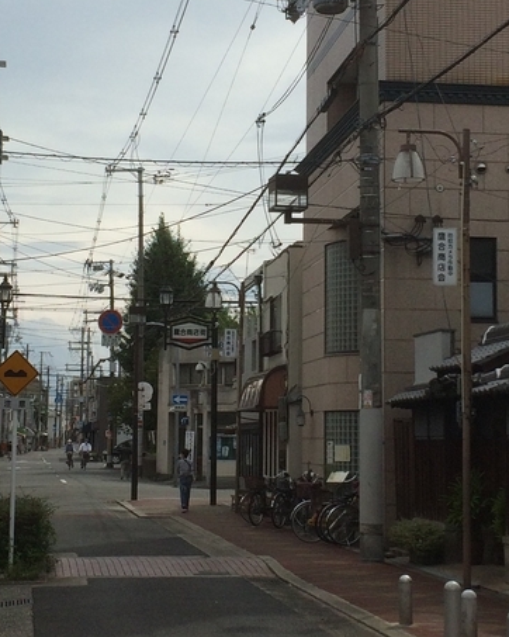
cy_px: 246
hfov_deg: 20.4
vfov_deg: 25.3
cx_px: 249
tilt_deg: +7.2
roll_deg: +1.4
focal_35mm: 75
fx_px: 1413
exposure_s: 1/5128
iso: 40
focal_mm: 4.15
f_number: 2.2
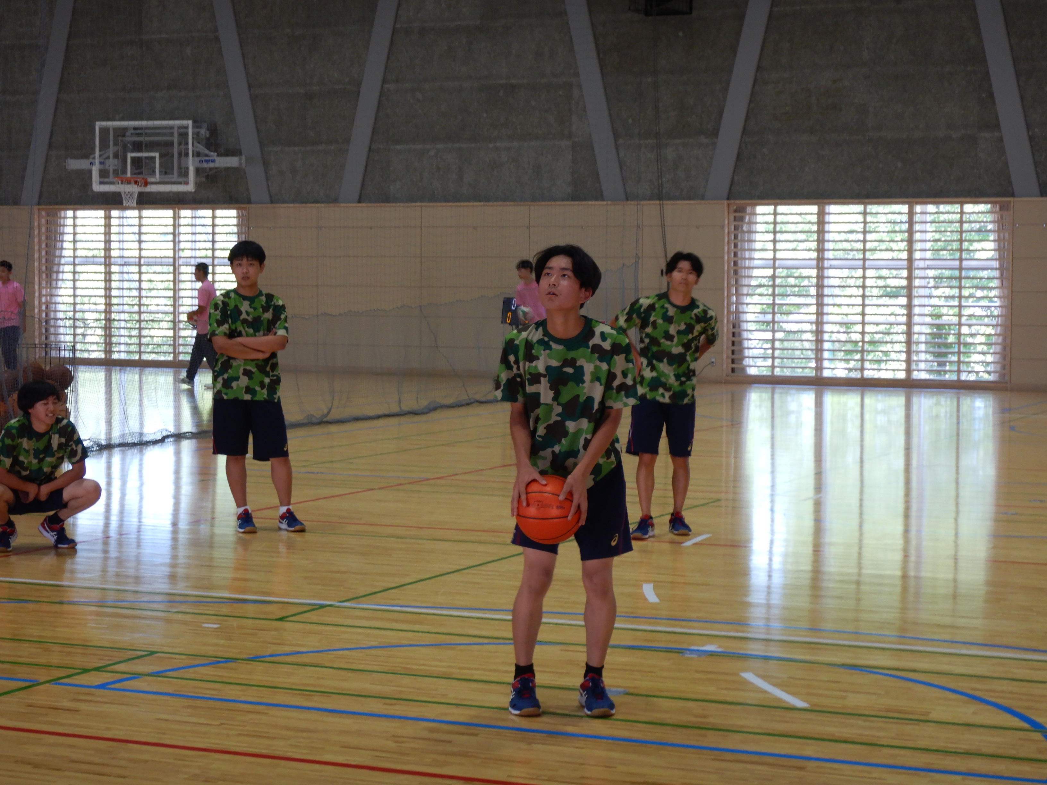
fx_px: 2178
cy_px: 392
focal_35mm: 72
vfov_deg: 20.4
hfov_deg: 27.0
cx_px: 524
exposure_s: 1/30
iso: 160
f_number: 4.5
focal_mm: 13
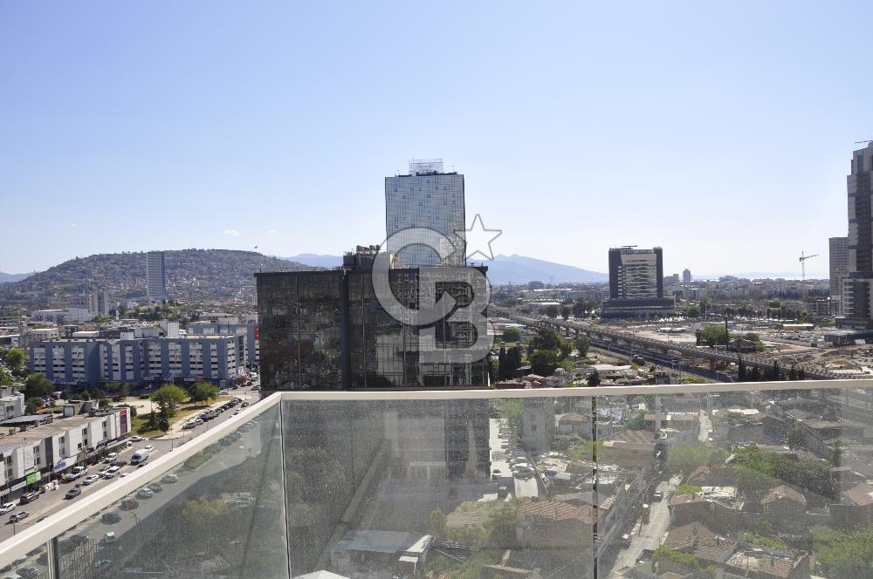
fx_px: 654
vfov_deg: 47.8
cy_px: 290
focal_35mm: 27
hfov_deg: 67.4
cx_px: 436
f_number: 14
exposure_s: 1/200
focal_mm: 18
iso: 200
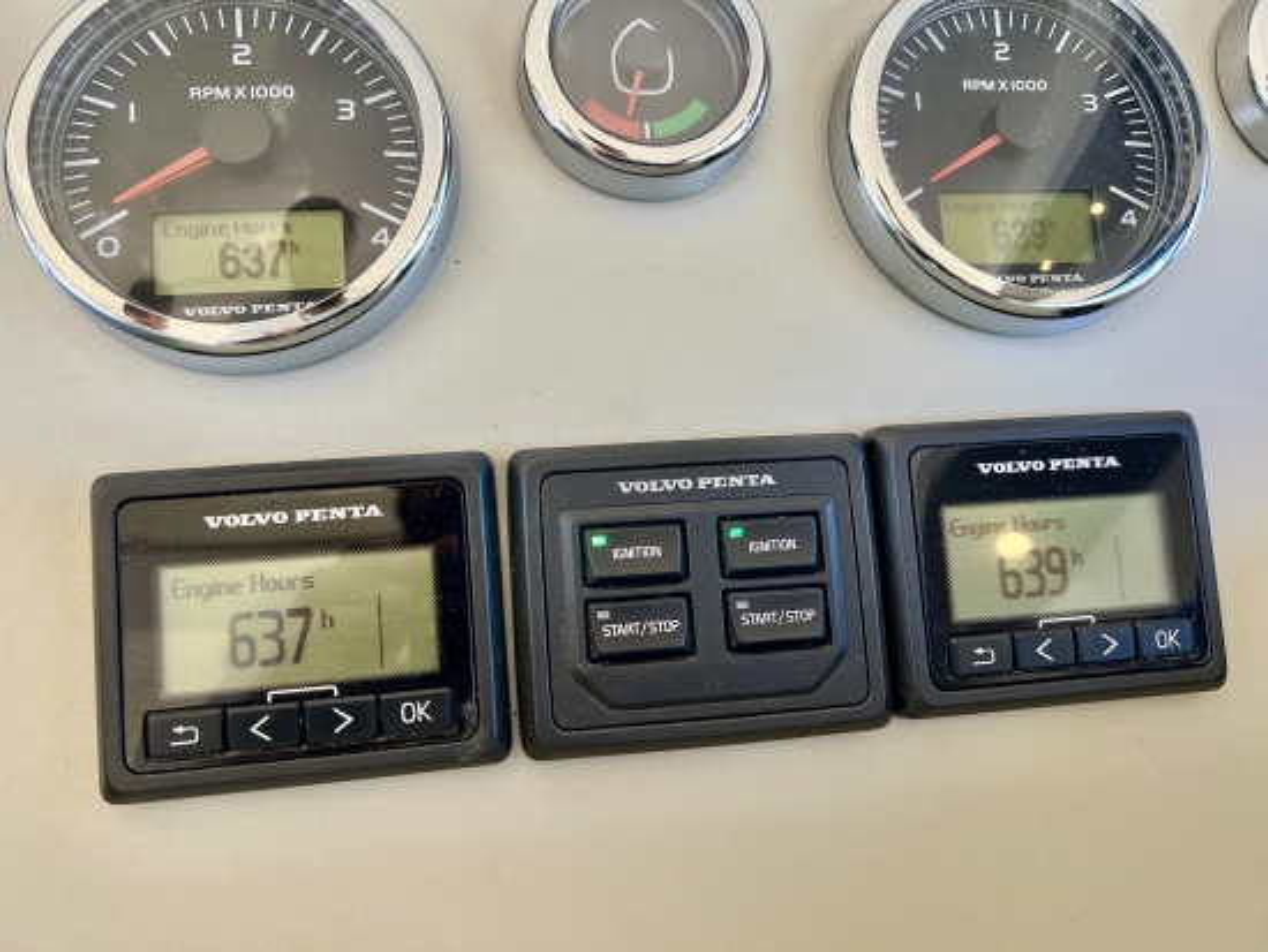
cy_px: 476
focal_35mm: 26
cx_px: 634
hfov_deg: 67.3
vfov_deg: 53.1
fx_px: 953
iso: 80
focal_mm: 5.7
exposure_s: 1/121
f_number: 1.5
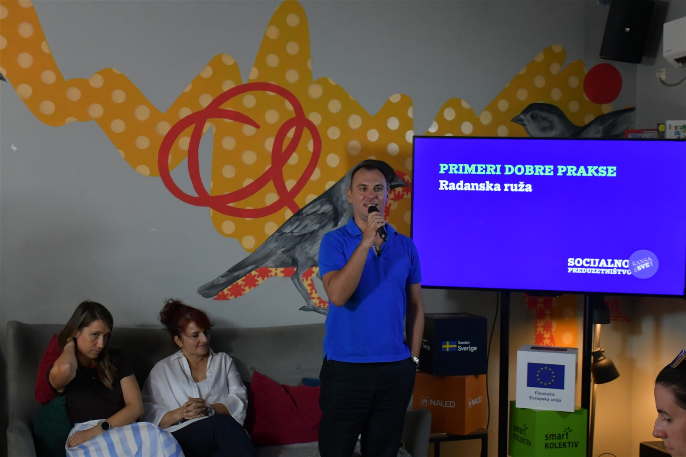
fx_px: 915
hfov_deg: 41.1
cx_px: 343
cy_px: 228
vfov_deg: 28.1
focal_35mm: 48
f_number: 7.1
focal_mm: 24
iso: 1600
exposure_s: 1/125
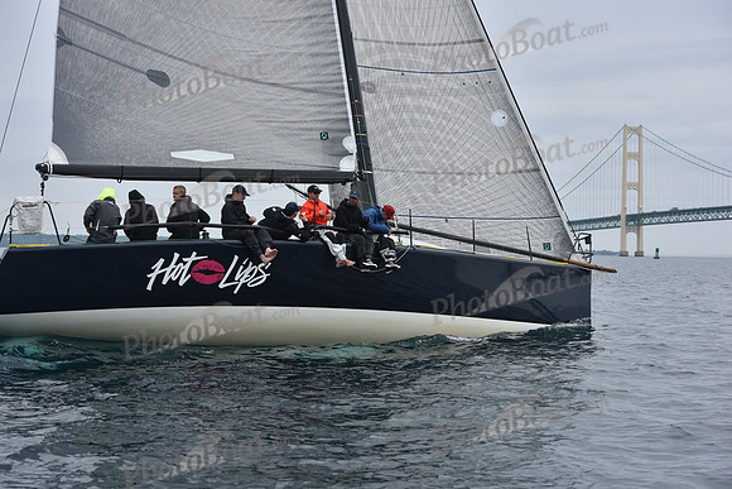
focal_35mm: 70
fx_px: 1424
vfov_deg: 19.5
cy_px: 244
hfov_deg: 28.8
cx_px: 366
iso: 250
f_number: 7.1
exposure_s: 1/800
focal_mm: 70
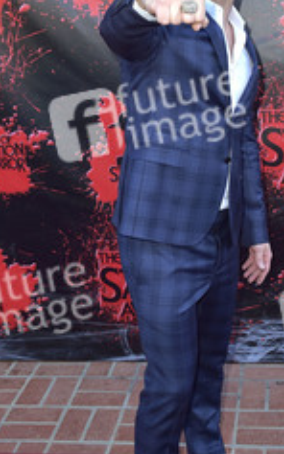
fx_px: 682
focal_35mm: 55
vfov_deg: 36.9
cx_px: 204
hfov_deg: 23.4
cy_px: 213
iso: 250
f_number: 6.3
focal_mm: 32
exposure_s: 1/250
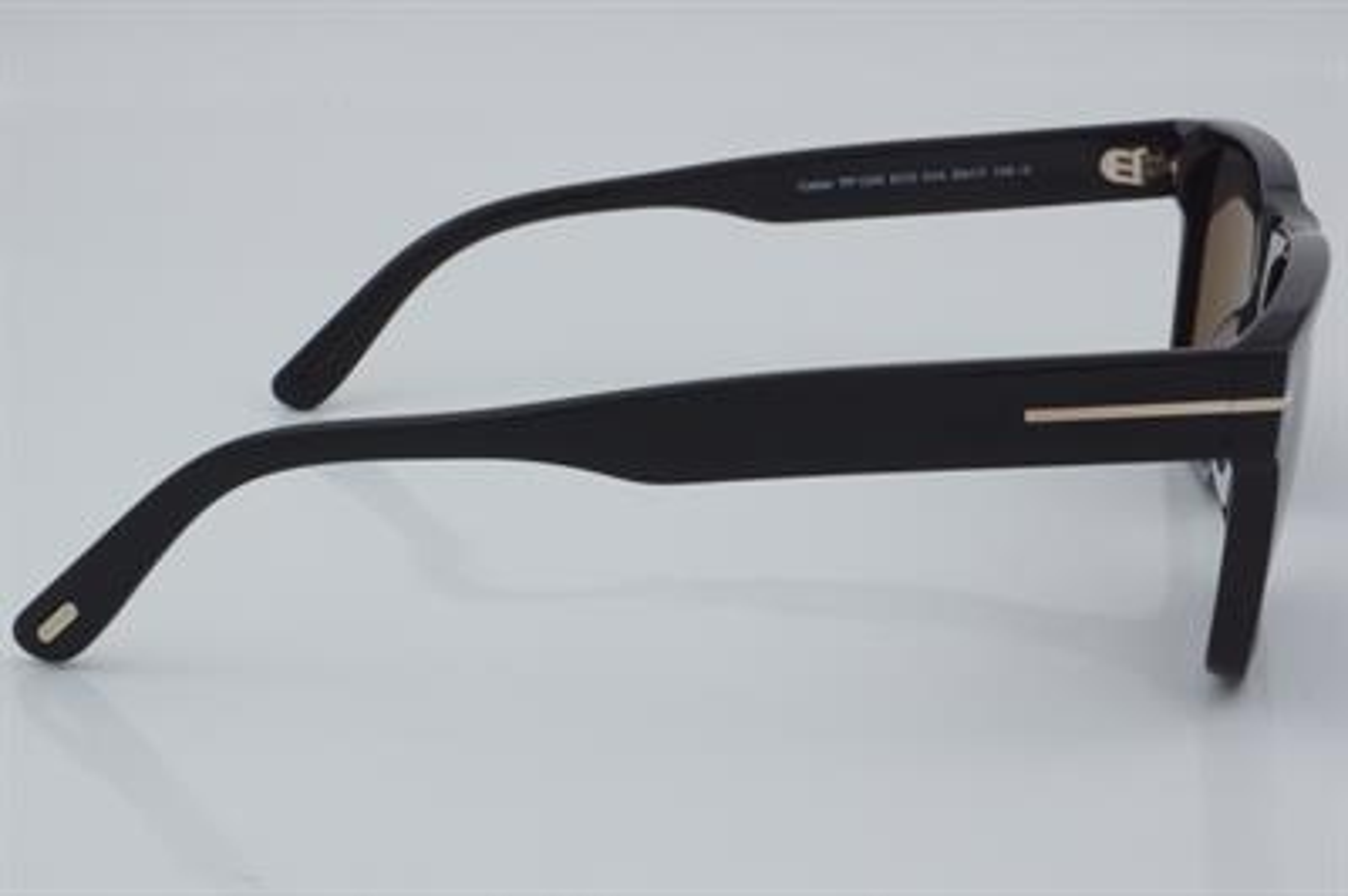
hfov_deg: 27.0
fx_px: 2806
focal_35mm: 75
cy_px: 448
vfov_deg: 18.2
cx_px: 674
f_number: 32
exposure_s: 1/4
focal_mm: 50
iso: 100
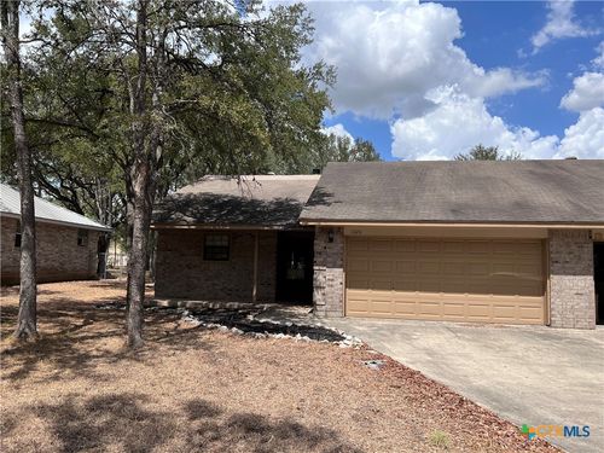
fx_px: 454
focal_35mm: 26
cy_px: 226
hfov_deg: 67.3
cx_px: 302
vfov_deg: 53.1
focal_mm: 5.7
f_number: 1.5
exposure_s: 1/4444
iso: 50
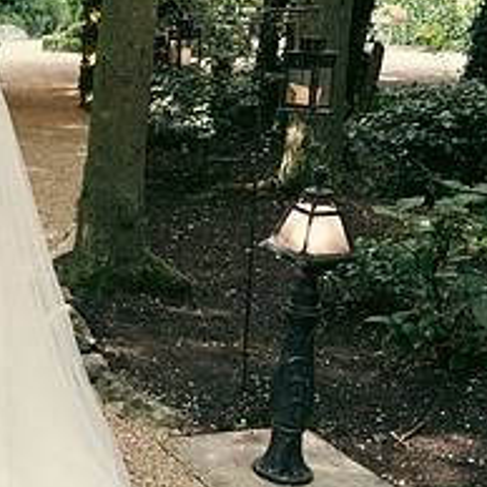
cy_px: 210
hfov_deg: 24.9
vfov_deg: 28.1
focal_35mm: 61
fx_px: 971
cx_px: -123
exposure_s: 1/200
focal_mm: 24
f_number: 3.5
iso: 500
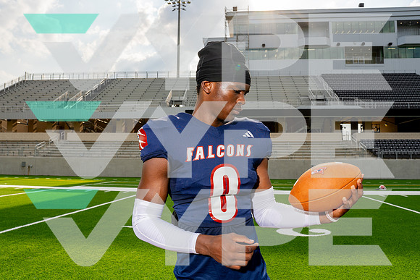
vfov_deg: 47.1
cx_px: 210
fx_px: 321
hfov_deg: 66.3
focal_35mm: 28
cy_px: 140
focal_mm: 26
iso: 100
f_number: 8
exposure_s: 1/250
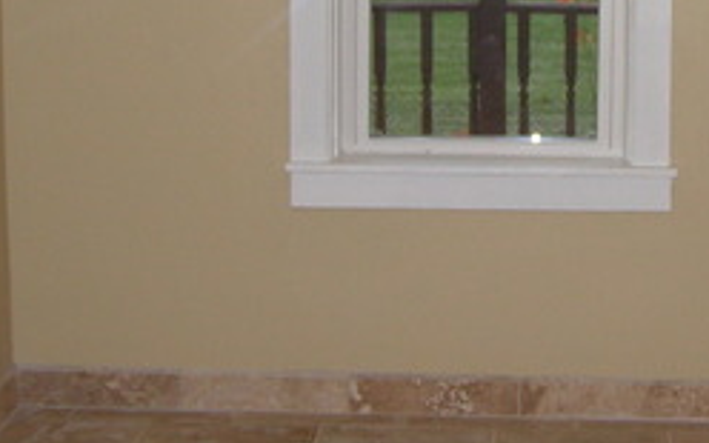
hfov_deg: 19.7
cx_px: 632
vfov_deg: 12.4
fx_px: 2010
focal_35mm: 104
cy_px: -3
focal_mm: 6.3
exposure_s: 1/250
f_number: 2.8
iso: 64
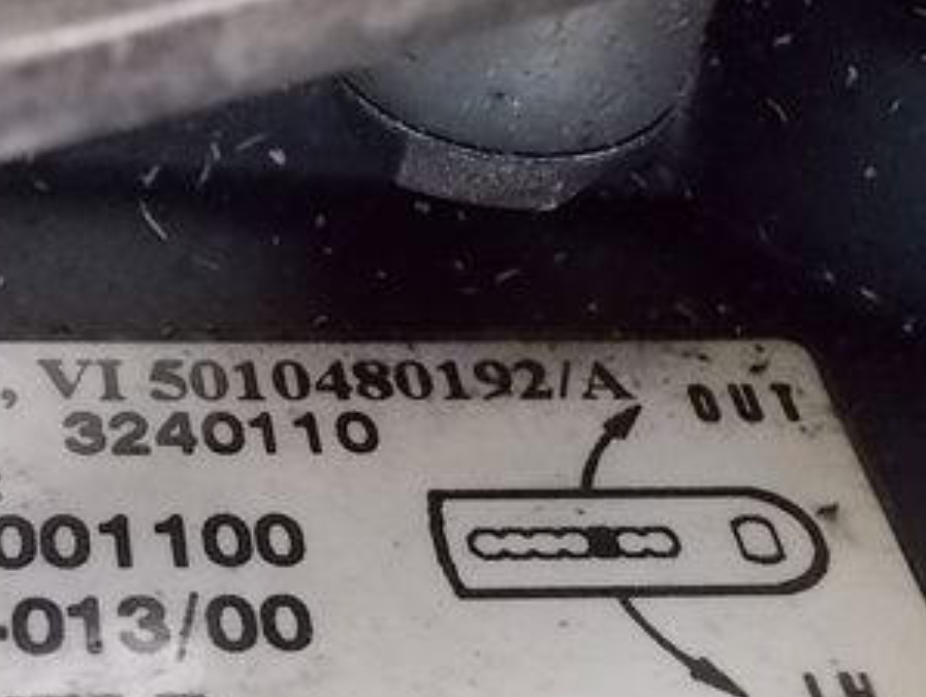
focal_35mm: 62
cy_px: 542
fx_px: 1661
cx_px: 108
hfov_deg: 29.9
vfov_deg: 23.4
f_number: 3.3
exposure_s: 1/160
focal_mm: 4.1
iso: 400
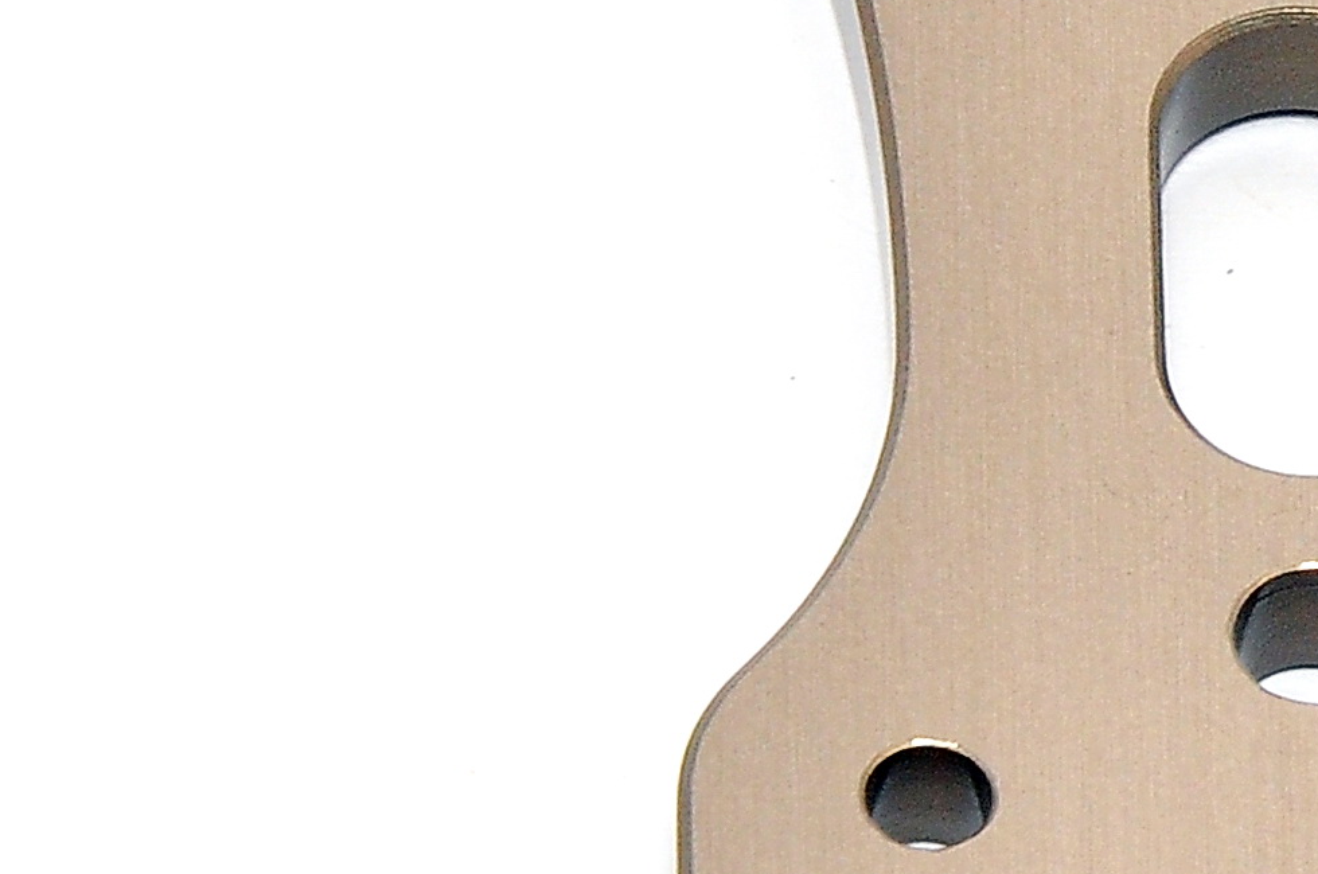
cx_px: 2134
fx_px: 46968
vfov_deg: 1.1
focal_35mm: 1285
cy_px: 100
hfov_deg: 1.6
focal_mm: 200
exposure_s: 1/60
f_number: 22
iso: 400
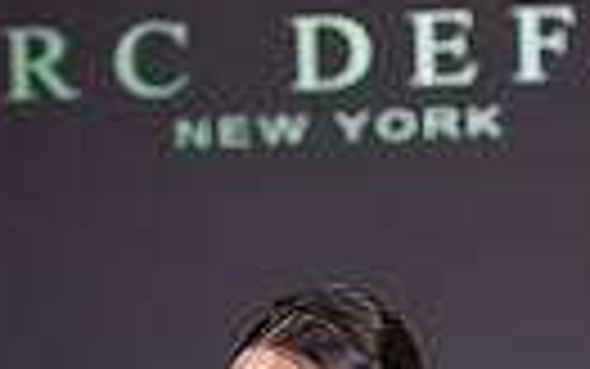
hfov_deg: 5.5
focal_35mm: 385
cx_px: 250
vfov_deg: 3.4
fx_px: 6193
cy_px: 918
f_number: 5.6
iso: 2000
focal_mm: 110
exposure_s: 1/400
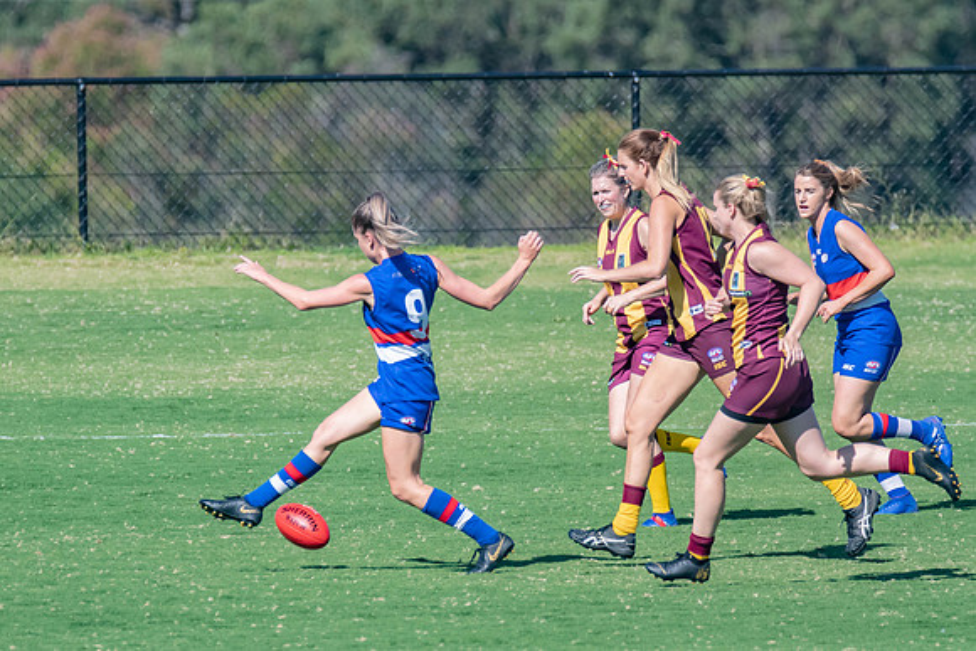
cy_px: 425
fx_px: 32111
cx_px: 340
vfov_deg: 1.2
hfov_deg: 1.7
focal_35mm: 1184
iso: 1000
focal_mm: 600
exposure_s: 1/2500
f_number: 8
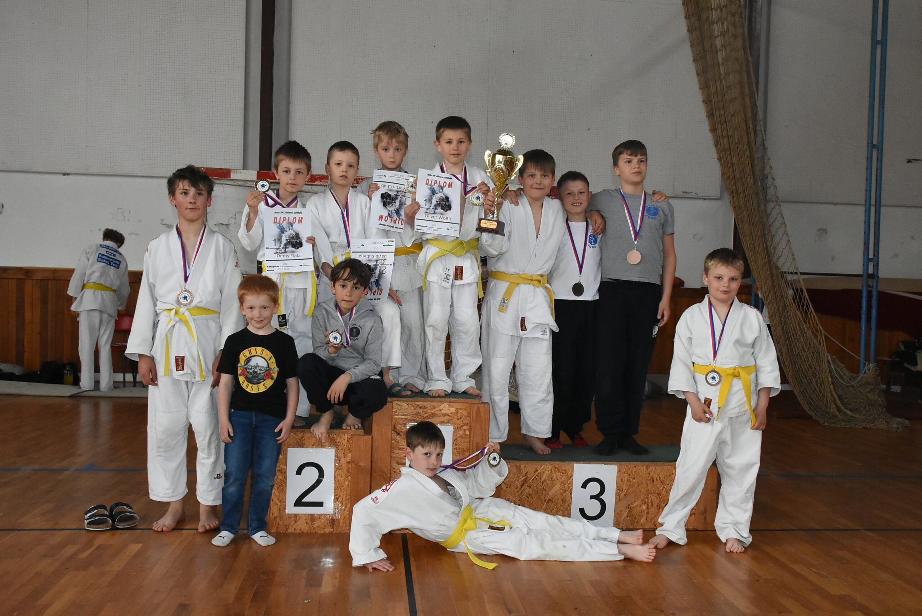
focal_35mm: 33
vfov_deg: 40.0
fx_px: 846
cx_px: 461
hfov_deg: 57.2
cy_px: 308
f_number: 6.3
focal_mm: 22
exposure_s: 1/250
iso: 4000
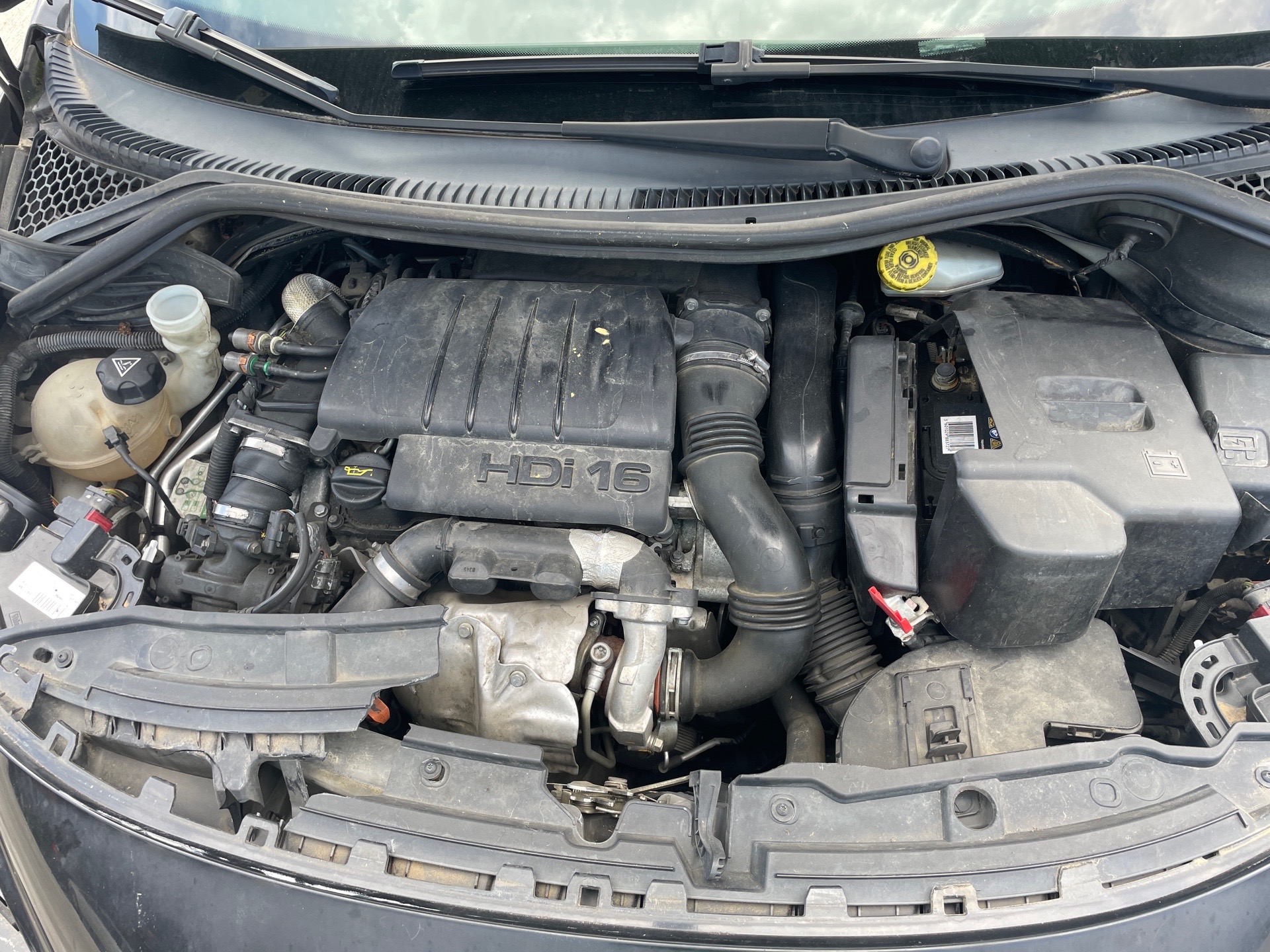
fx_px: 954
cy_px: 476
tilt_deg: -50.1
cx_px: 635
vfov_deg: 53.1
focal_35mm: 26
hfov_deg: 67.3
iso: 32
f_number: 1.6
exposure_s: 1/124
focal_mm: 4.2
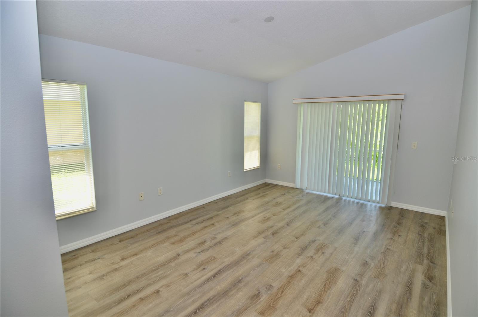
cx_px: 239
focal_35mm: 18
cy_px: 158
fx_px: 238
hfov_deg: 90.1
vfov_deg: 67.1
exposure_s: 1/100
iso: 200
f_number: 5
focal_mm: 12
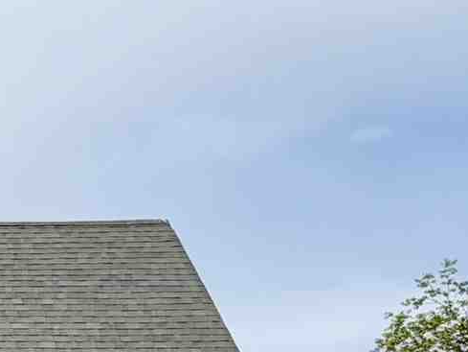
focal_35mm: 88
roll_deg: -0.1
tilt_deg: -5.9
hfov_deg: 18.5
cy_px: 736
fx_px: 1190
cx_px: -316
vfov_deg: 13.8
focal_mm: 2.22
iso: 20
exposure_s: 1/955
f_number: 2.2
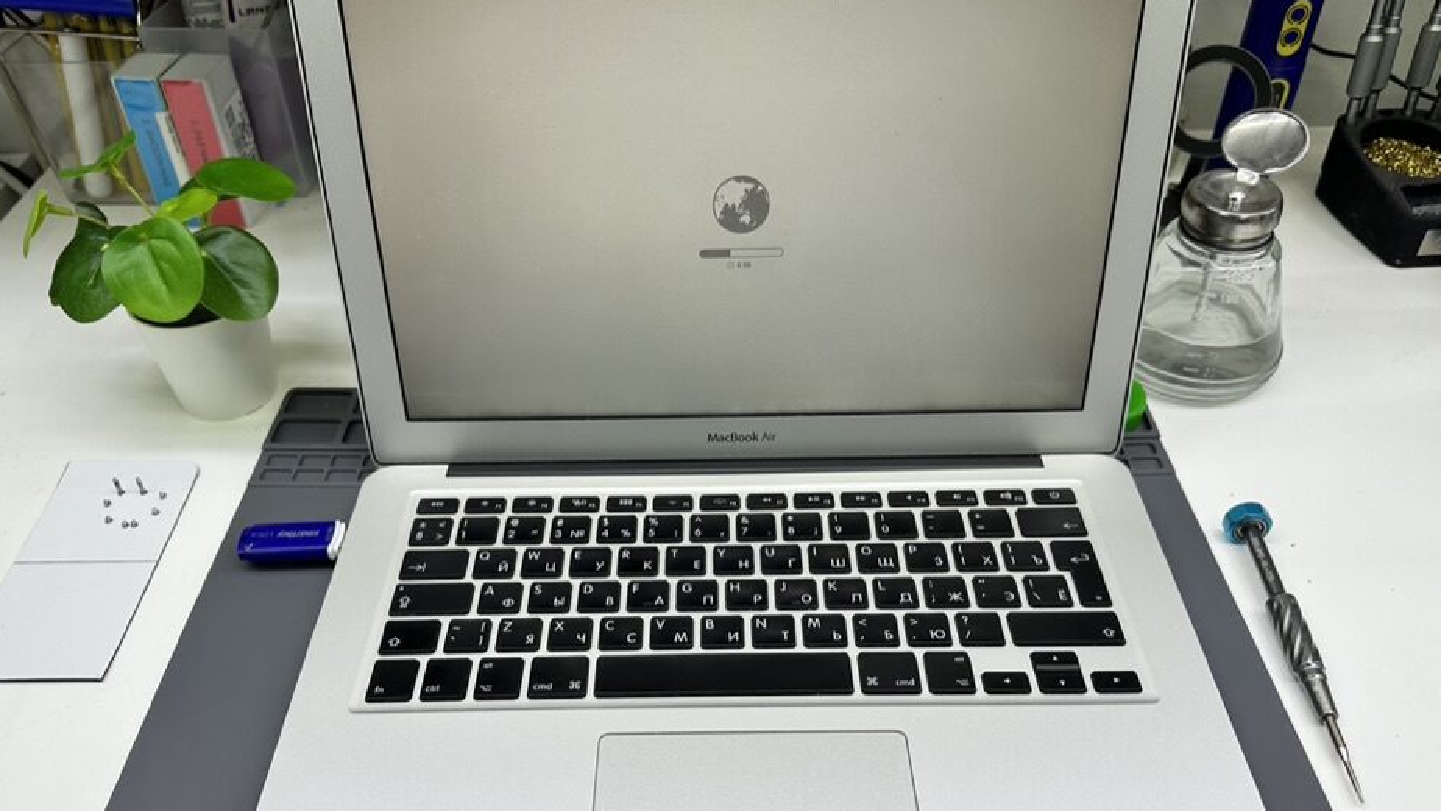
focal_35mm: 29
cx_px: 705
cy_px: 487
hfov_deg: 66.1
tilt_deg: -42.1
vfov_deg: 40.0
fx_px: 1108
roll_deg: +3.3
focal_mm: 6.86
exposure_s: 1/349
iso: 80
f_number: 1.78
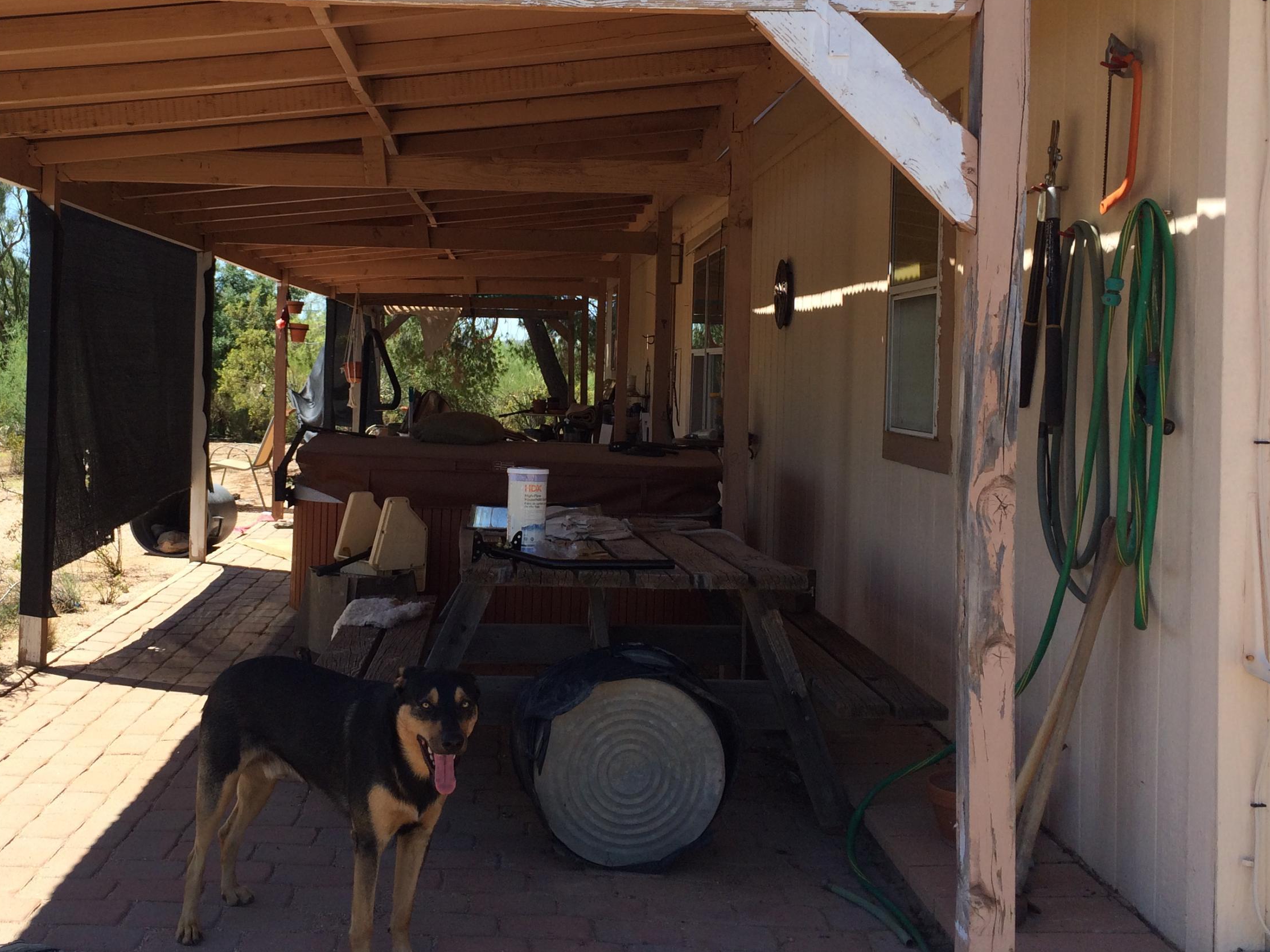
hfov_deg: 47.6
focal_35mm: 39
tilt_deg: +0.2
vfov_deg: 36.5
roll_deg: -2.7
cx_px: 519
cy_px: 332
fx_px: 1431
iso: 32
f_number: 2.2
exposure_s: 1/977
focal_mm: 4.15
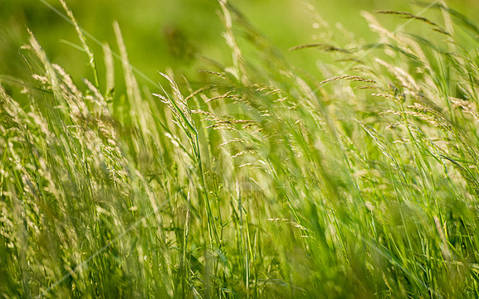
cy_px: 147
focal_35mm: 205
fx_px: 2677
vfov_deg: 6.4
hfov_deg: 10.2
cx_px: 240
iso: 800
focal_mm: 200
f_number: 6.3
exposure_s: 1/800
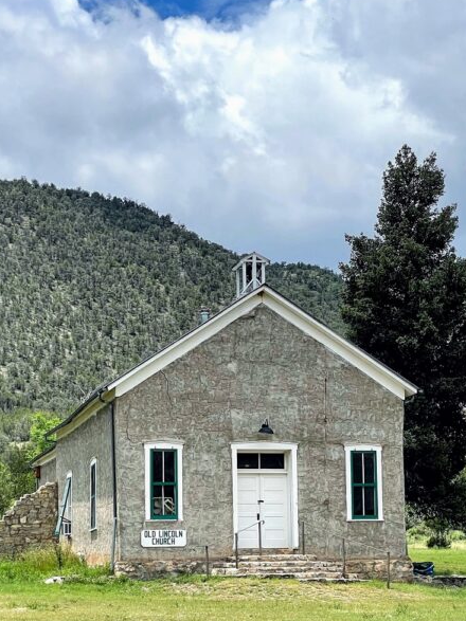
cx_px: 156
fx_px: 1526
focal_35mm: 85
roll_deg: +0.7
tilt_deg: +6.0
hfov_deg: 17.3
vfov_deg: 22.8
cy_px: 477
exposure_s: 1/1597
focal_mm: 6
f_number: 2
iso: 25
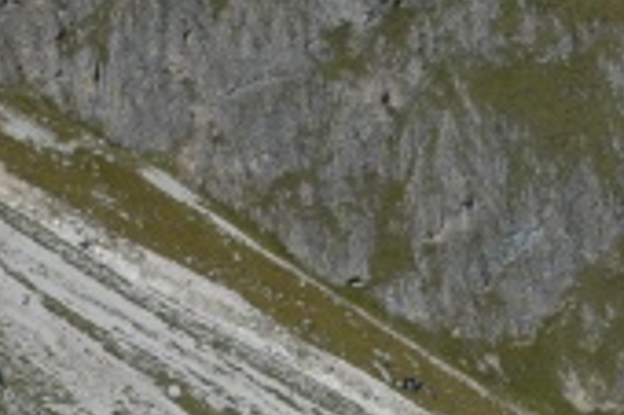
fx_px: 2649
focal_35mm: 153
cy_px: 683
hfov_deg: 13.4
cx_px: 402
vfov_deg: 8.7
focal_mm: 24
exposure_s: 1/160
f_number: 20
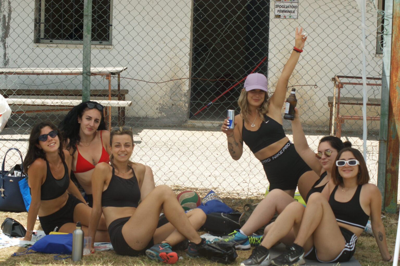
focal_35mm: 105
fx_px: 1166
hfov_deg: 19.5
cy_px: 133
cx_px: 200
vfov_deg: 13.0
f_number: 8
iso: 100
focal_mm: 70
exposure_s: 1/160
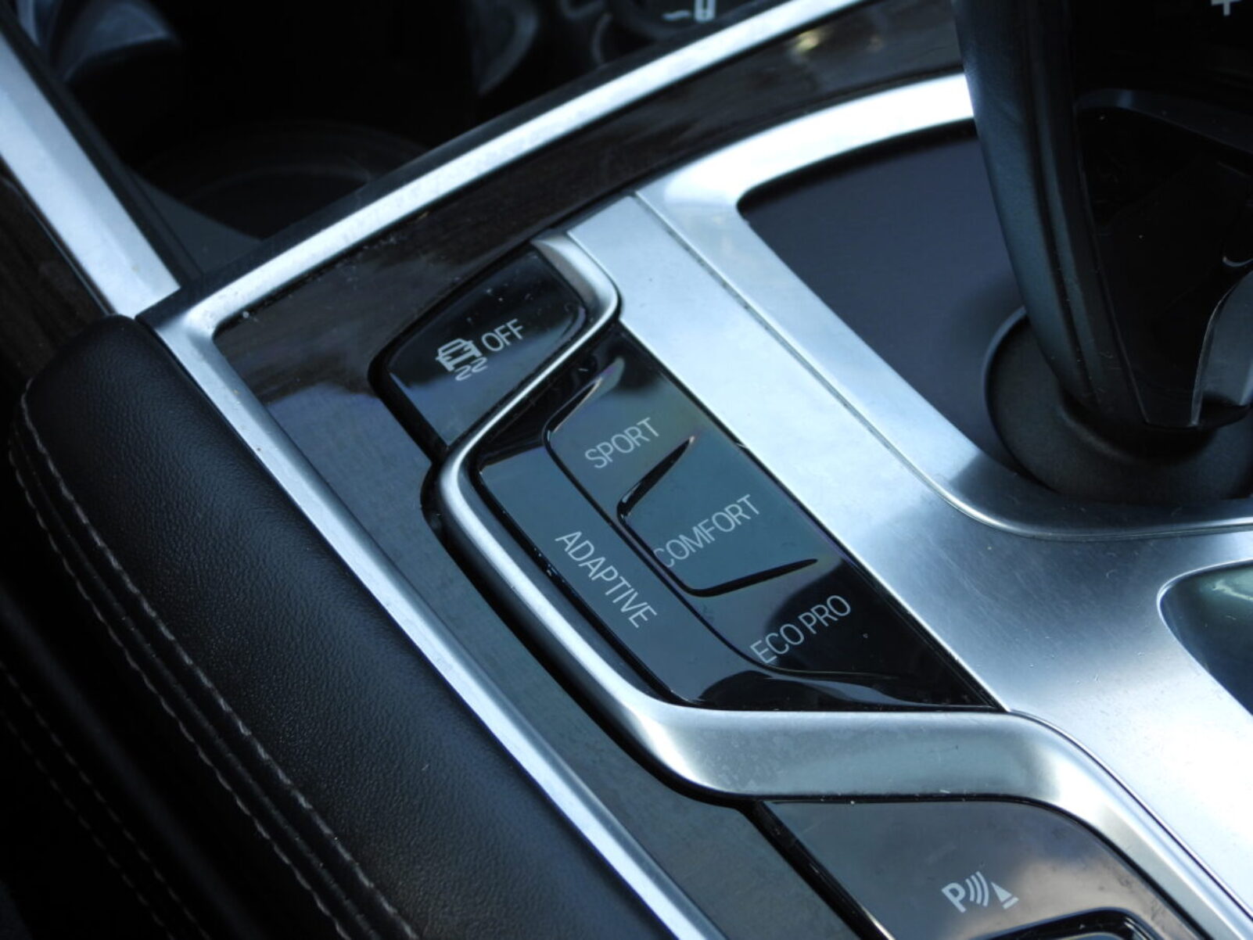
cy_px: 470
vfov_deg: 18.4
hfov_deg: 24.4
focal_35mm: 80
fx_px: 2896
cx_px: 626
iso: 100
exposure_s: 1/60
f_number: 3.5
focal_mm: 14.4
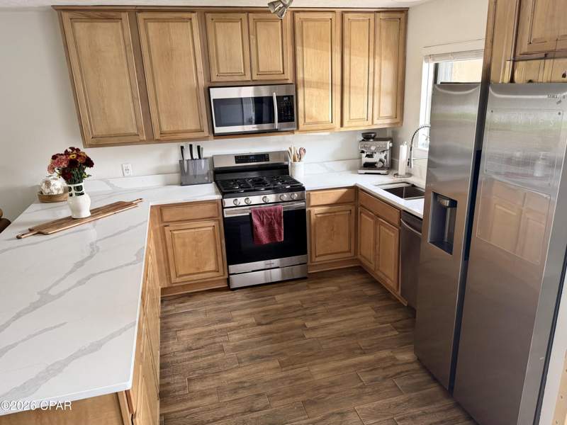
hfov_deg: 71.6
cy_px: 212
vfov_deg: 56.8
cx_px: 284
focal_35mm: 24
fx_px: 393
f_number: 1.78
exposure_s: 1/121
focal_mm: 6.76
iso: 200
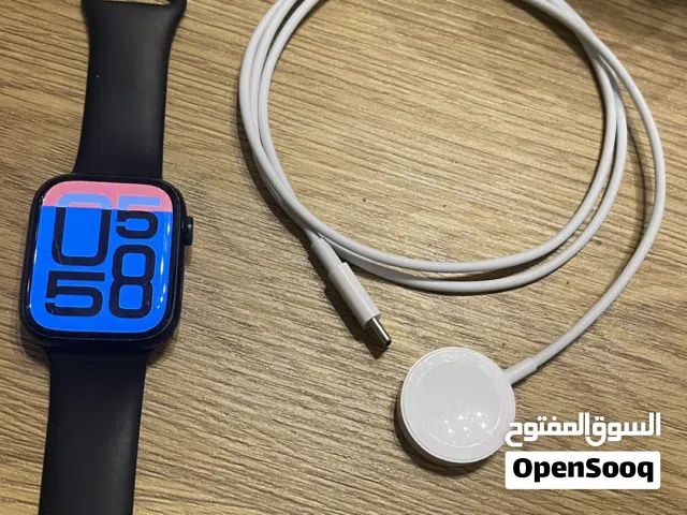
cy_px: 258
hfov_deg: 69.4
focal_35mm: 25
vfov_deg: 54.9
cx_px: 344
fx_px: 496
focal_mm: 5.1
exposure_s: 1/50
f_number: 1.6
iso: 160
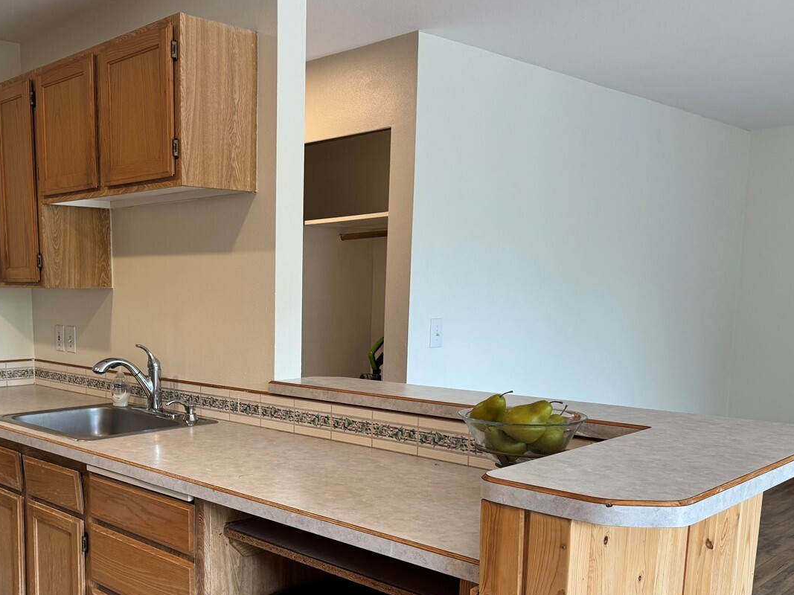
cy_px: 408
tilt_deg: -8.6
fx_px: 826
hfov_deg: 49.5
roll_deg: +0.2
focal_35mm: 36
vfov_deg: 39.1
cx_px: 205
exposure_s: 1/120
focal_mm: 6.76
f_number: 1.78
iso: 125
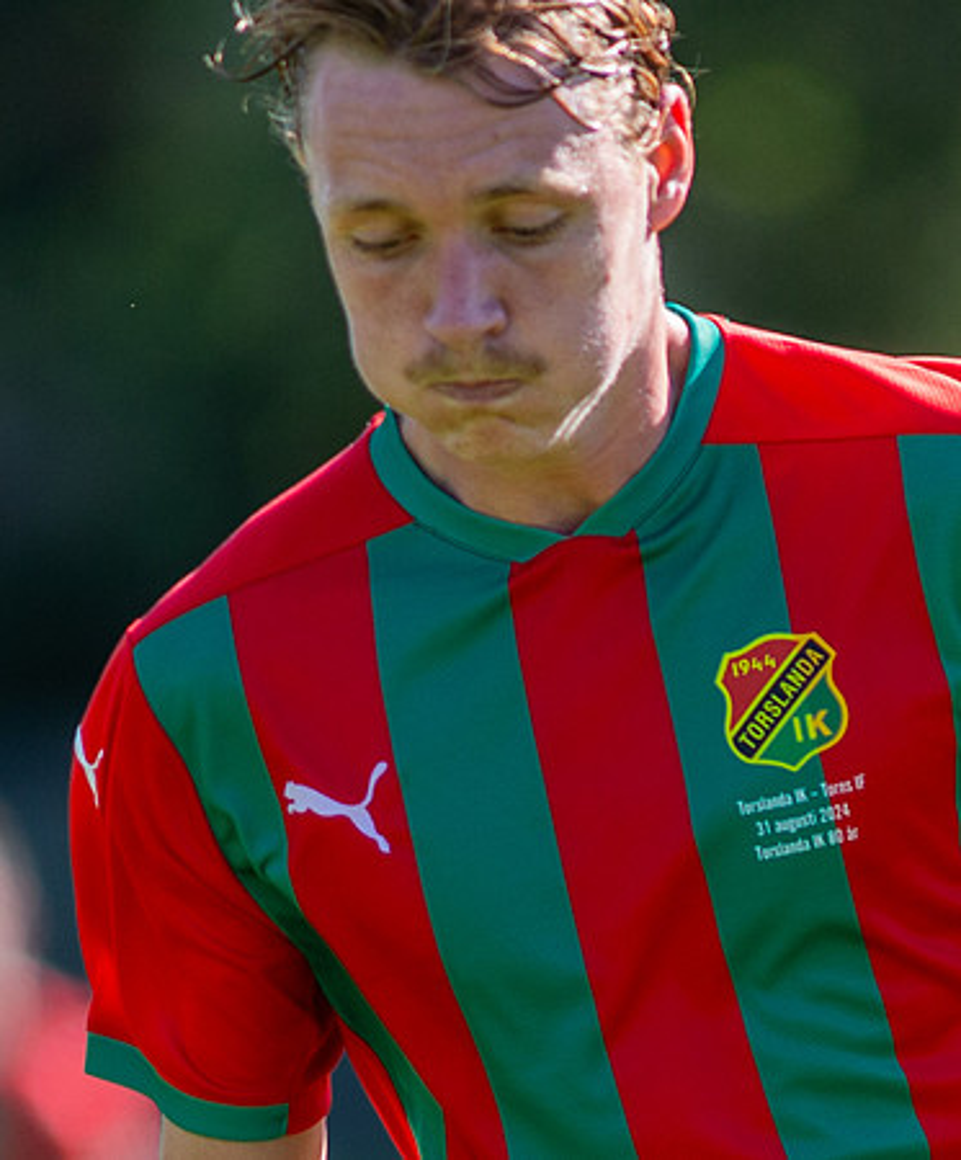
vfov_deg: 1.9
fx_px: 35209
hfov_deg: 1.6
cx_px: 706
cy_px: 1408
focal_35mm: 1012
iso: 220
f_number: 3.2
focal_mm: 300
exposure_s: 1/2000
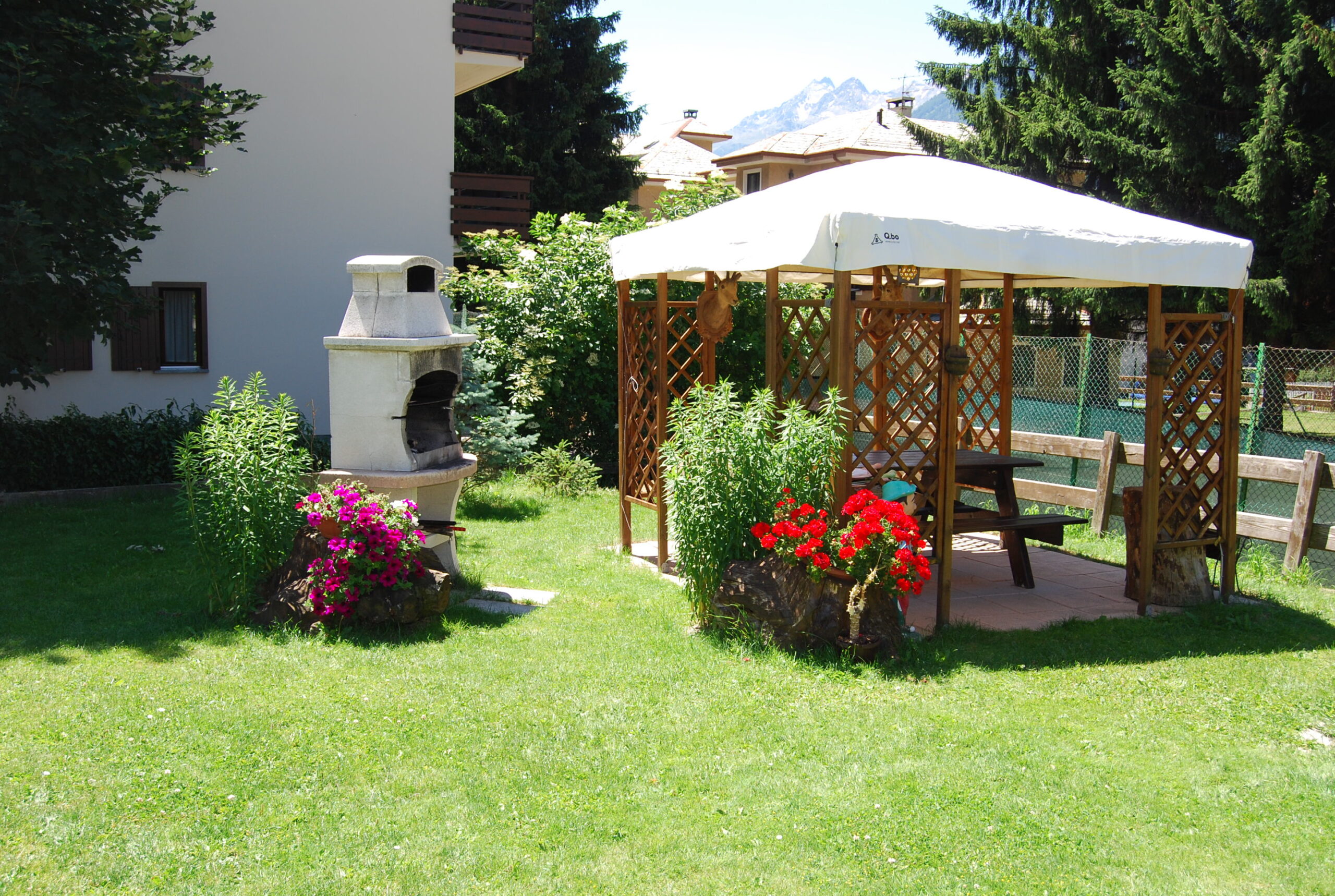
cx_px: 668
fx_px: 1282
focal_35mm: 34
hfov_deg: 55.0
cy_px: 448
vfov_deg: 38.5
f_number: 8
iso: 200
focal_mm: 23
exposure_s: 1/200
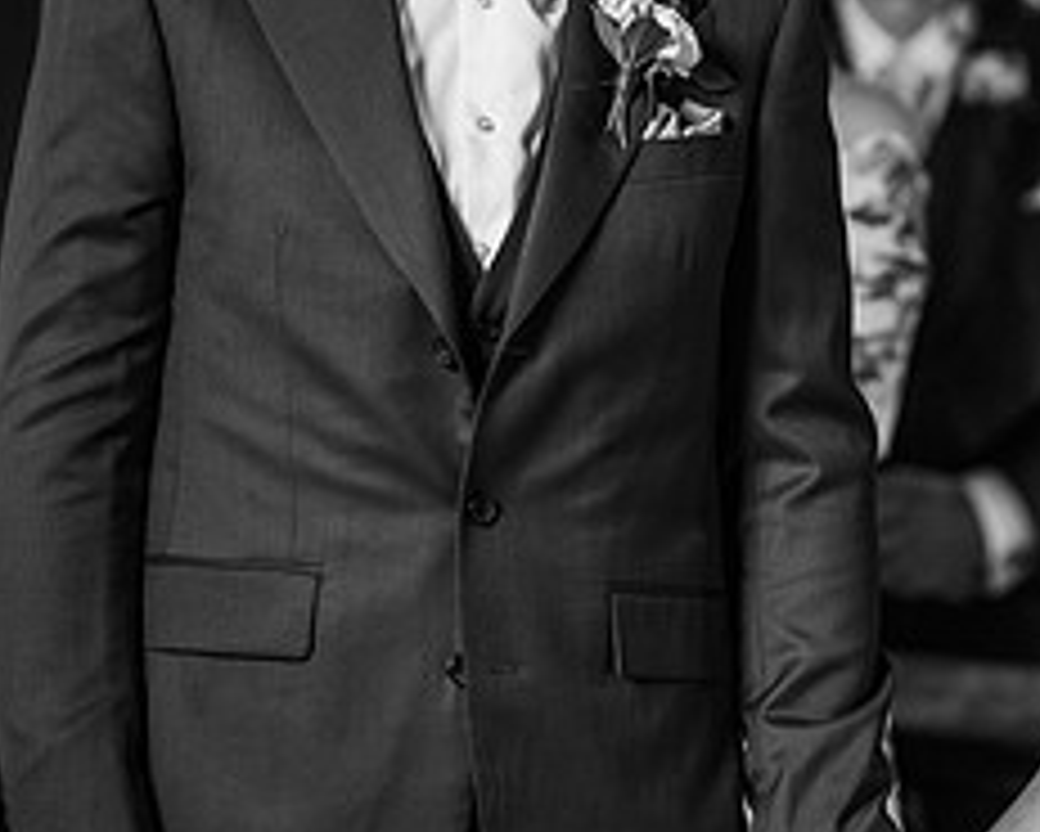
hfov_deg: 9.6
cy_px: 274
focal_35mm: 200
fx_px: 6159
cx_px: 968
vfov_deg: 7.7
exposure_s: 1/200
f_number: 1.8
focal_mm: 85
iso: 320
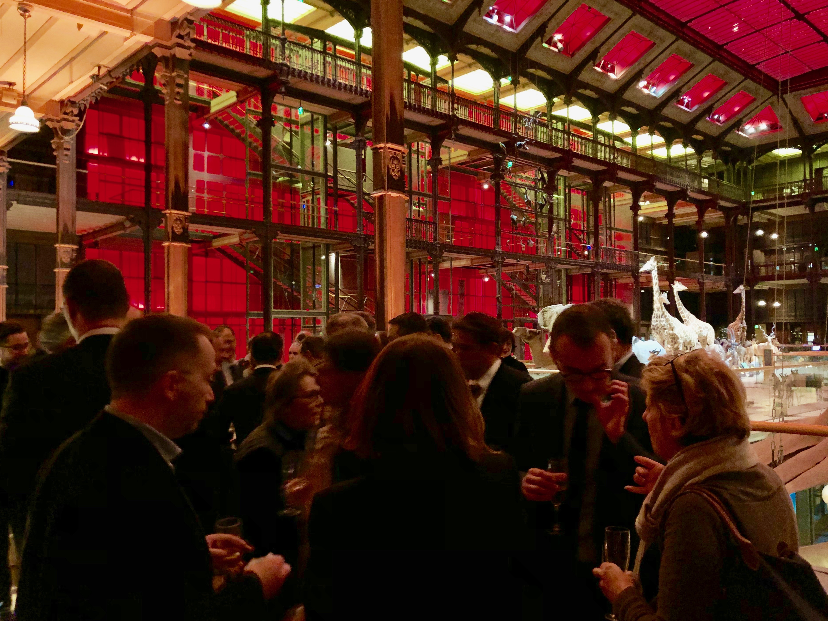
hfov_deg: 59.9
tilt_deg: +0.6
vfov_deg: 46.8
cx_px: 438
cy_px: 320
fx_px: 718
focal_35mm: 30
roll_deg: +0.7
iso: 640
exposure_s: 1/20
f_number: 1.8
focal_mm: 4
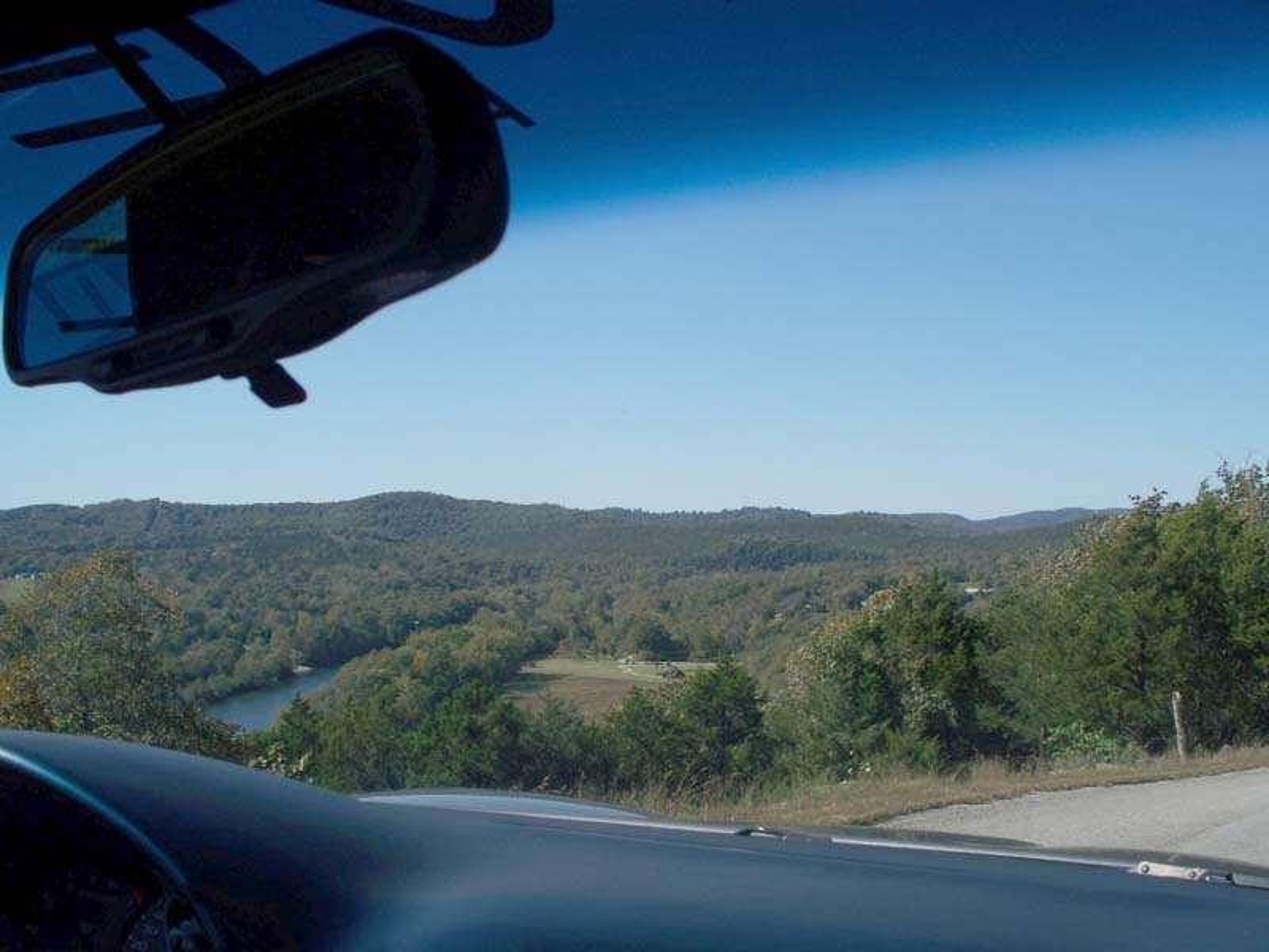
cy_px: 476
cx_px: 634
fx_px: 1320
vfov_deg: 39.7
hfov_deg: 51.4
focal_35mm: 36
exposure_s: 1/400
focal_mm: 7.54
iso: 64
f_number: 5
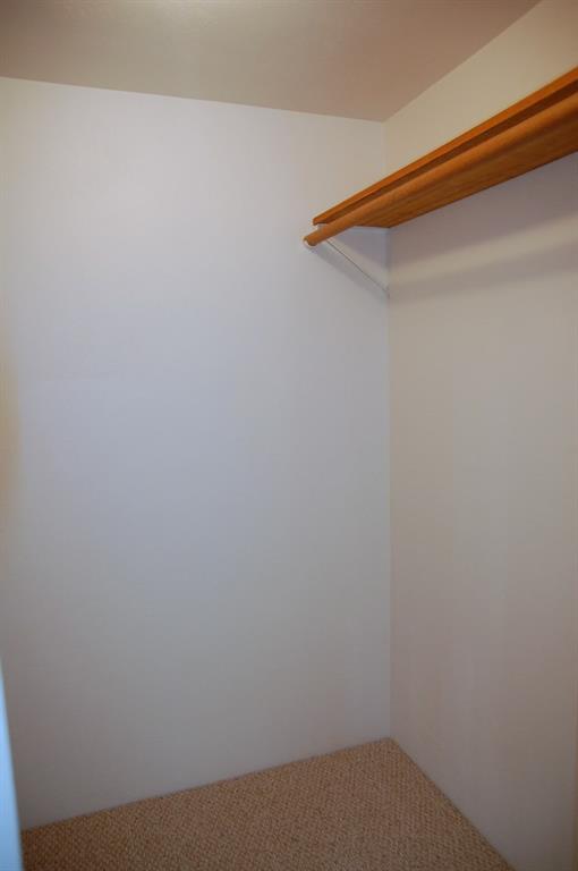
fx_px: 616
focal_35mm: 26
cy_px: 436
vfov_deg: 70.5
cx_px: 289
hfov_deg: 50.3
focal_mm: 17
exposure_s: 1/100
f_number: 2.8
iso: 400
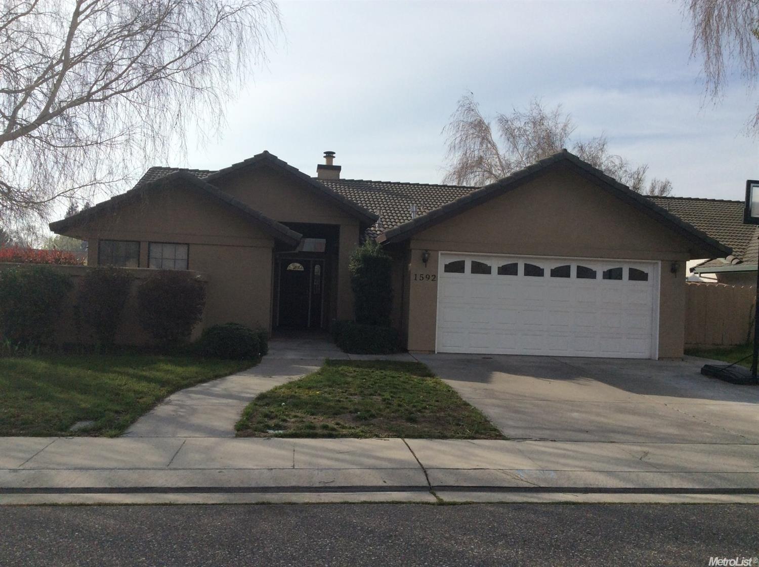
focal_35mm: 32
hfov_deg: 56.9
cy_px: 284
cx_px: 380
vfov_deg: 44.0
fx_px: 701
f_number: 2.4
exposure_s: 1/2387
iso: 32
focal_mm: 3.3
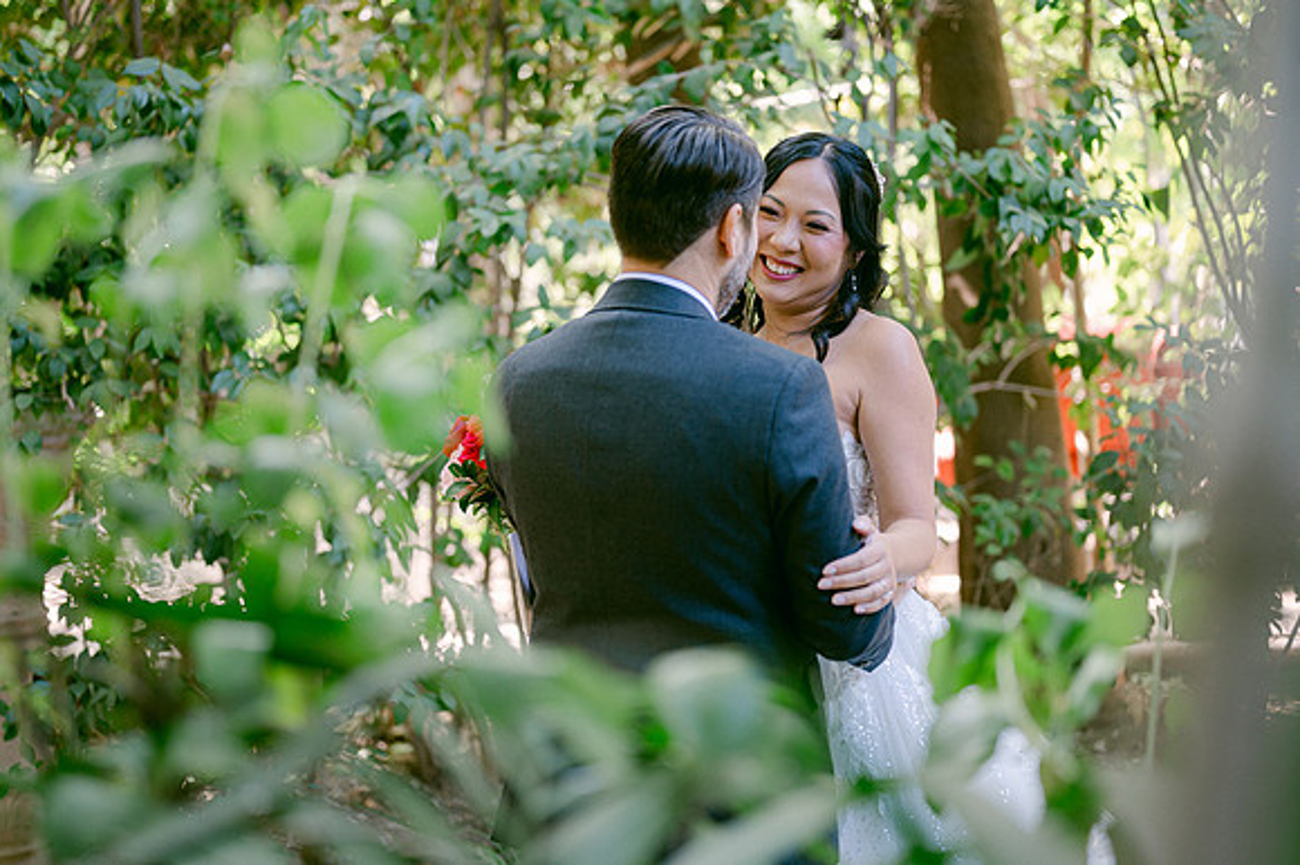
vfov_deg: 27.0
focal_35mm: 50
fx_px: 1804
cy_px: 432
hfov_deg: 39.6
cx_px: 650
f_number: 1.8
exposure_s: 1/125
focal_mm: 50
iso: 320
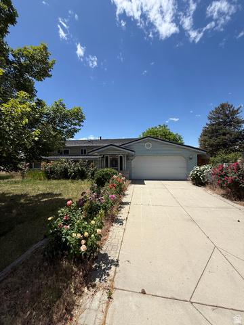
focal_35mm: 14
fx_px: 132
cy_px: 162
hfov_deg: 85.7
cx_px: 122
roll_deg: +1.0
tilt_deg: -0.3
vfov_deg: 102.1
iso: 50
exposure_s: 1/2611
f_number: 2.2
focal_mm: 2.22
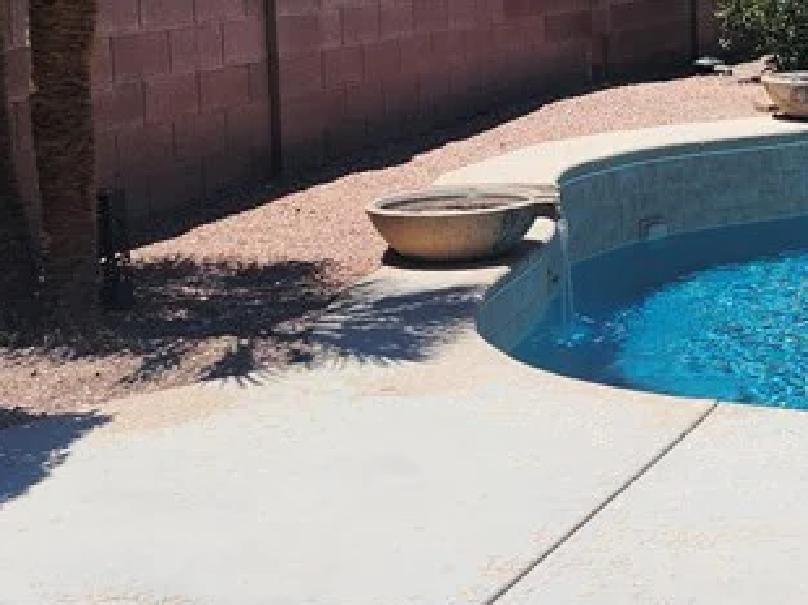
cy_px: 136
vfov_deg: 19.2
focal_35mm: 76
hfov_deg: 22.7
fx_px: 1773
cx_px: 1071
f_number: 1.8
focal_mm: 5.54
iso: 25
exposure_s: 1/2851
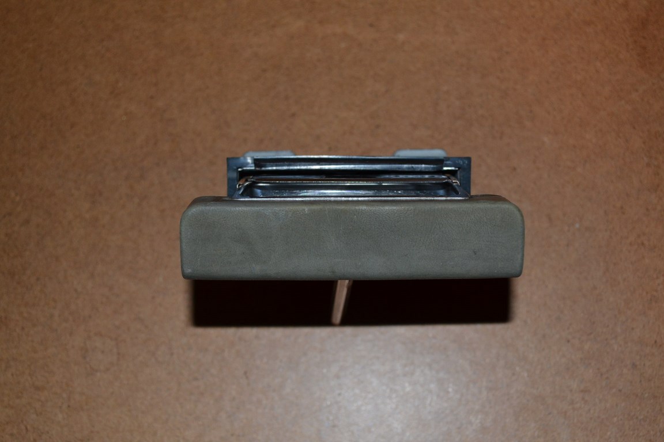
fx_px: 941
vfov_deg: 26.5
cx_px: 332
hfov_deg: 38.9
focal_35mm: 51
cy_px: 221
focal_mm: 34
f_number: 5
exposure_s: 1/60
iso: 900
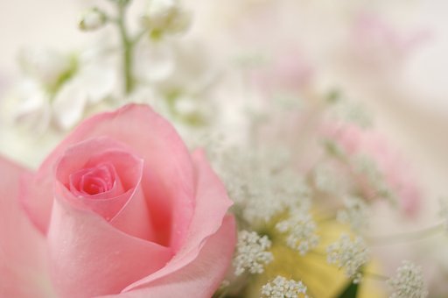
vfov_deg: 25.7
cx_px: 224
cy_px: 149
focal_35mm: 52
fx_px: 652
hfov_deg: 37.9
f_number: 2.5
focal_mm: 35
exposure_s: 1/20
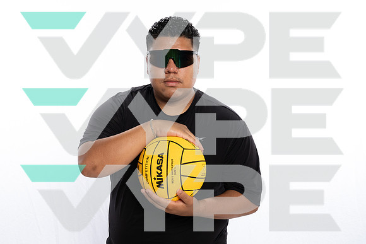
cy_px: 122
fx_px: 549
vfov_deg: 25.1
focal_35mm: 54
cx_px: 183
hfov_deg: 36.9
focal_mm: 54
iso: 1250
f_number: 10
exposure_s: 1/250
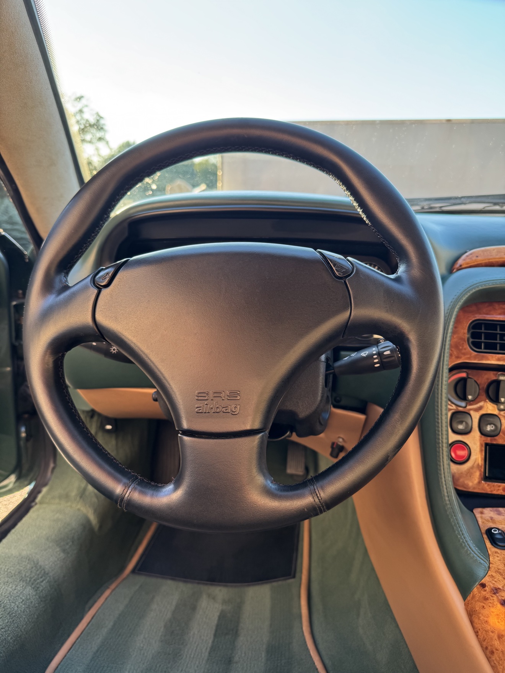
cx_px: 252
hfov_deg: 56.8
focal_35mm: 24
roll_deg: -1.1
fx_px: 467
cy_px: 336
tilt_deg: -15.3
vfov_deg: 71.6
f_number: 1.78
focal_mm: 6.76
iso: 80
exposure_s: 1/121
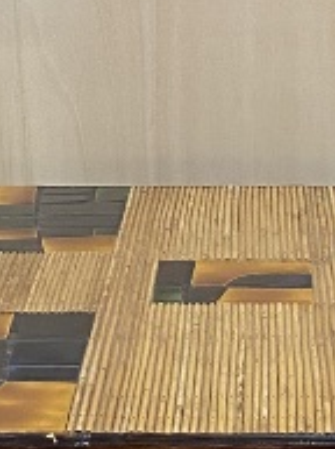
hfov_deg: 9.1
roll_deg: -0.3
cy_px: 168
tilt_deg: -11.8
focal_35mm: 162
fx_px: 2097
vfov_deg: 12.2
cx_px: 209
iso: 80
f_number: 1.8
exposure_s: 1/50
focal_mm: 4.25
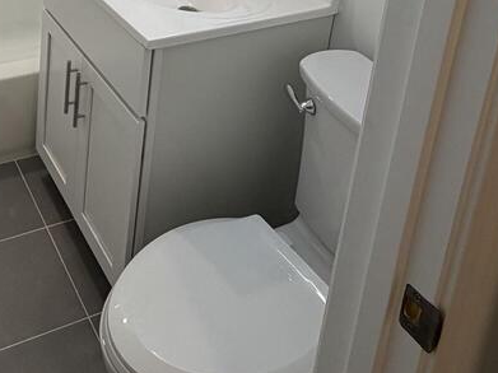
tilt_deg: -14.5
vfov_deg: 27.6
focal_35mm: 43
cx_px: 53
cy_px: -121
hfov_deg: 40.7
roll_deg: -2.1
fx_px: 618
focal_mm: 2.22
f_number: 2.2
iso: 125
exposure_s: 1/120
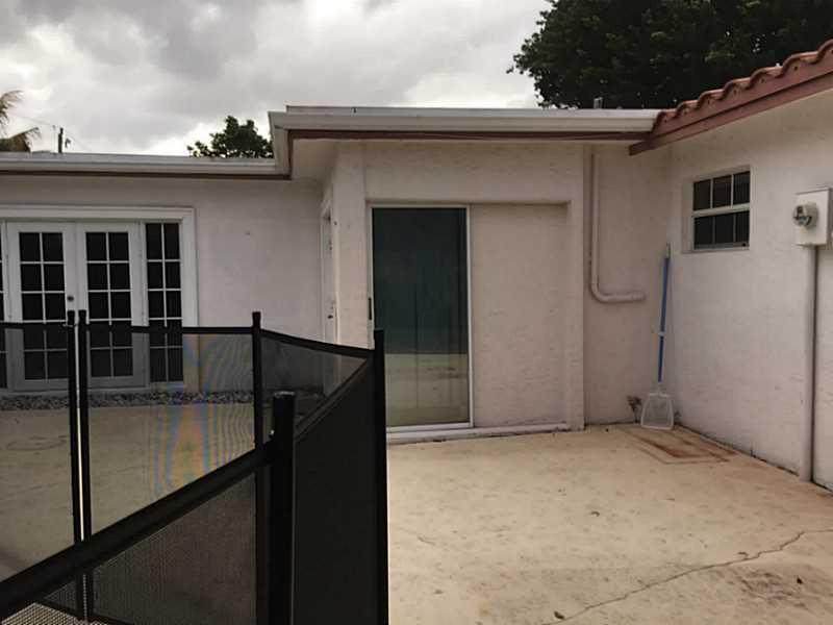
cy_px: 312
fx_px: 698
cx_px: 416
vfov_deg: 48.2
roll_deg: +0.3
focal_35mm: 29
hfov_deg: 61.7
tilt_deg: -3.2
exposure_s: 1/1199
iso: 32
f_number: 2.2
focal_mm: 4.15
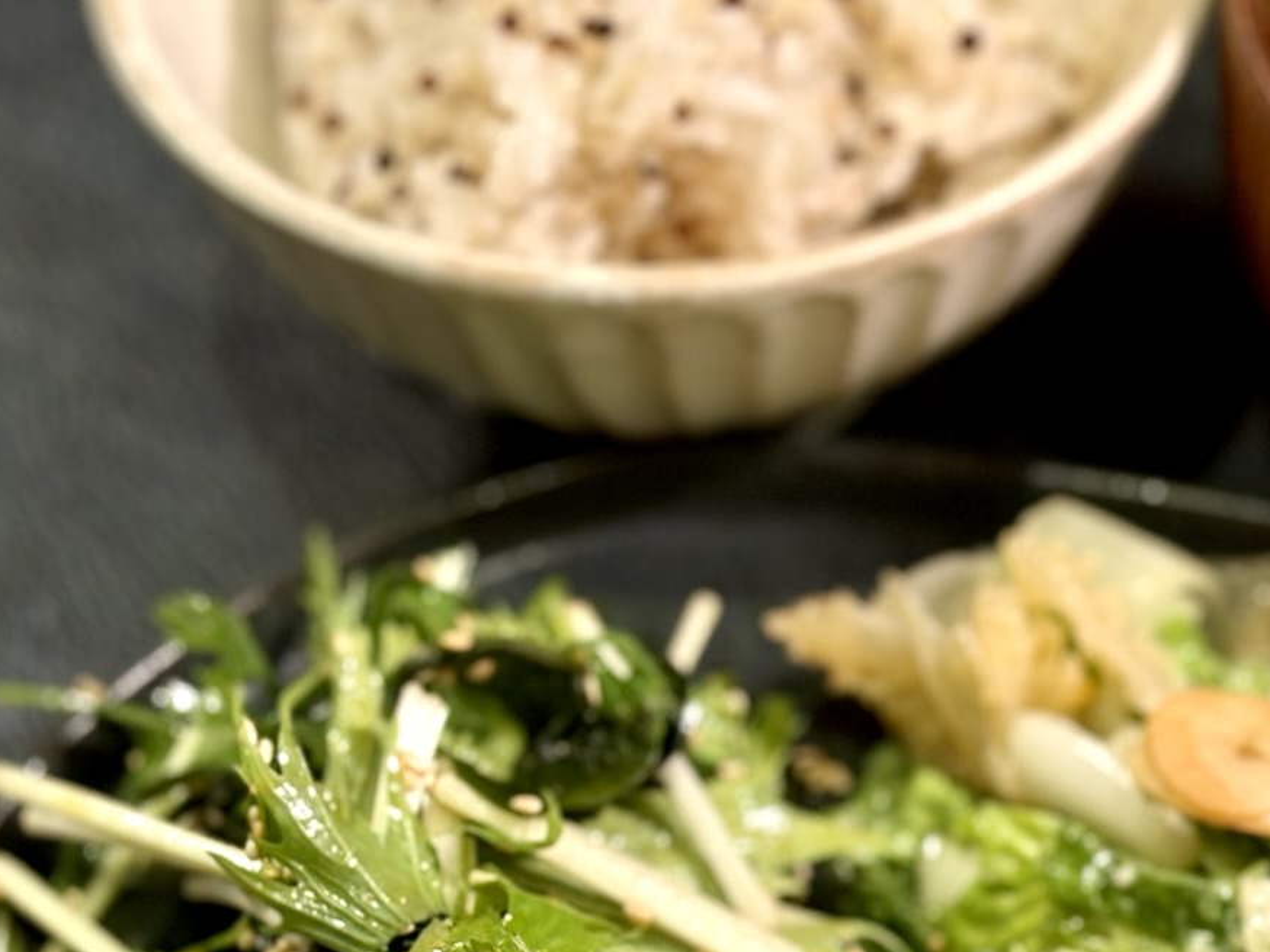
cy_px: 939
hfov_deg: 16.3
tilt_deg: -48.1
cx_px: 1212
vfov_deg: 12.3
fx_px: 4365
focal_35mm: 119
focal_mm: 5.96
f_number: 1.6
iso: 50
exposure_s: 1/85
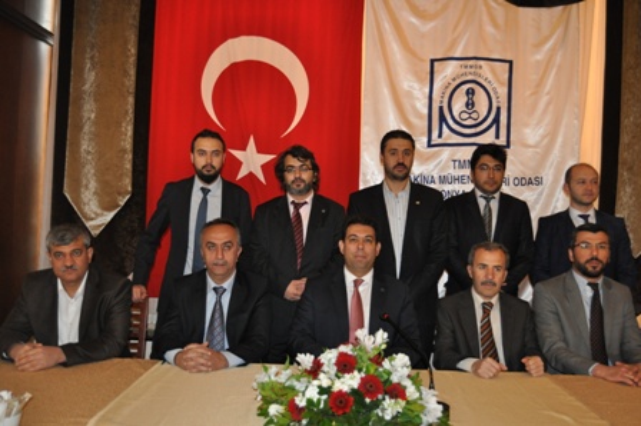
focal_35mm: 33
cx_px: 320
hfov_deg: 57.3
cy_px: 213
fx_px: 587
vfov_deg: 39.9
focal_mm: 22
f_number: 3.5
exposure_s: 1/60
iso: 800
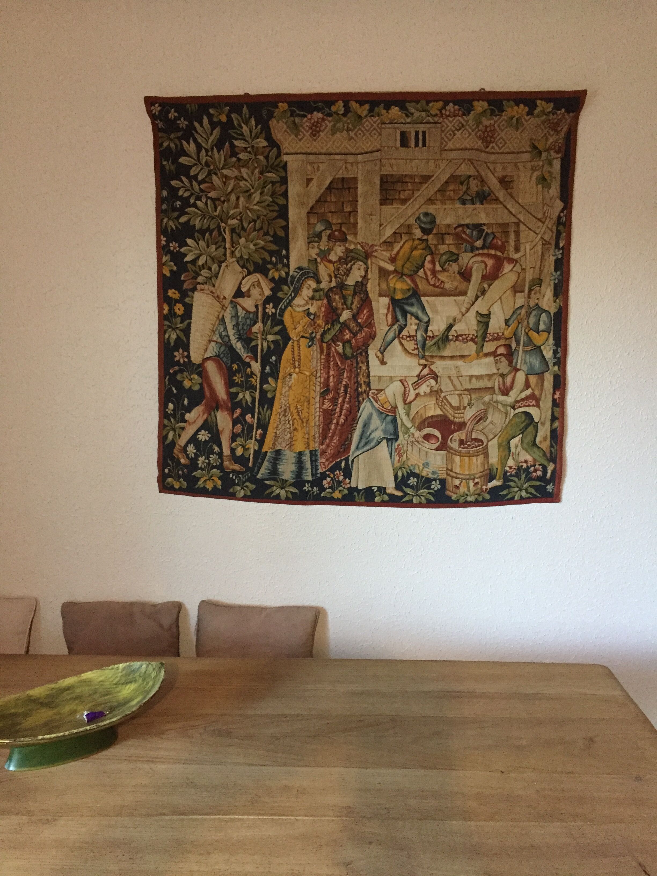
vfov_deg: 61.7
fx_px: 734
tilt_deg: -5.5
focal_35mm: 29
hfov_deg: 48.2
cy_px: 438
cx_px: 328
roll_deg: +0.1
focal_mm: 4.15
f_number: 2.2
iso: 250
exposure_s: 1/25
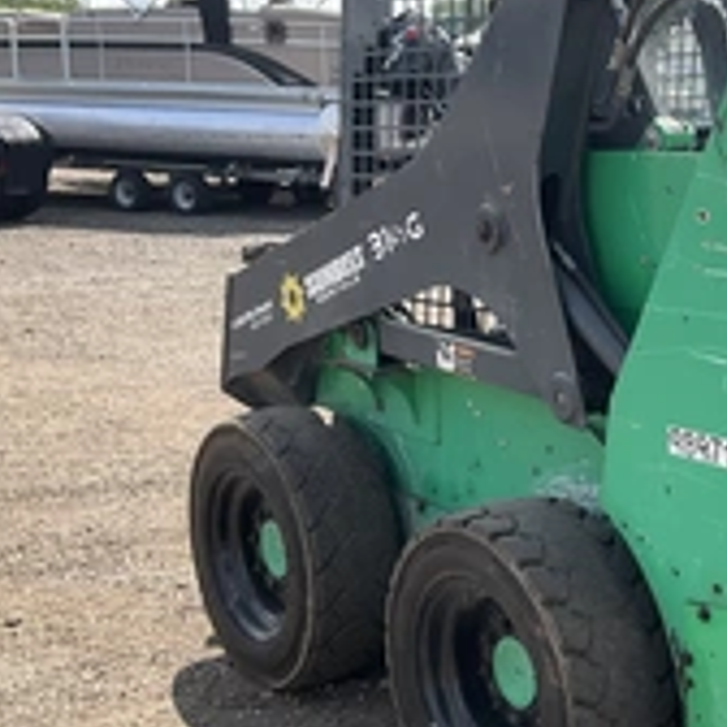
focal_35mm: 61
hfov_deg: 26.6
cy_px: 385
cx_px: 736
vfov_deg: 28.2
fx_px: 1449
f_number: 1.8
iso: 25
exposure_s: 1/898
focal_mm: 3
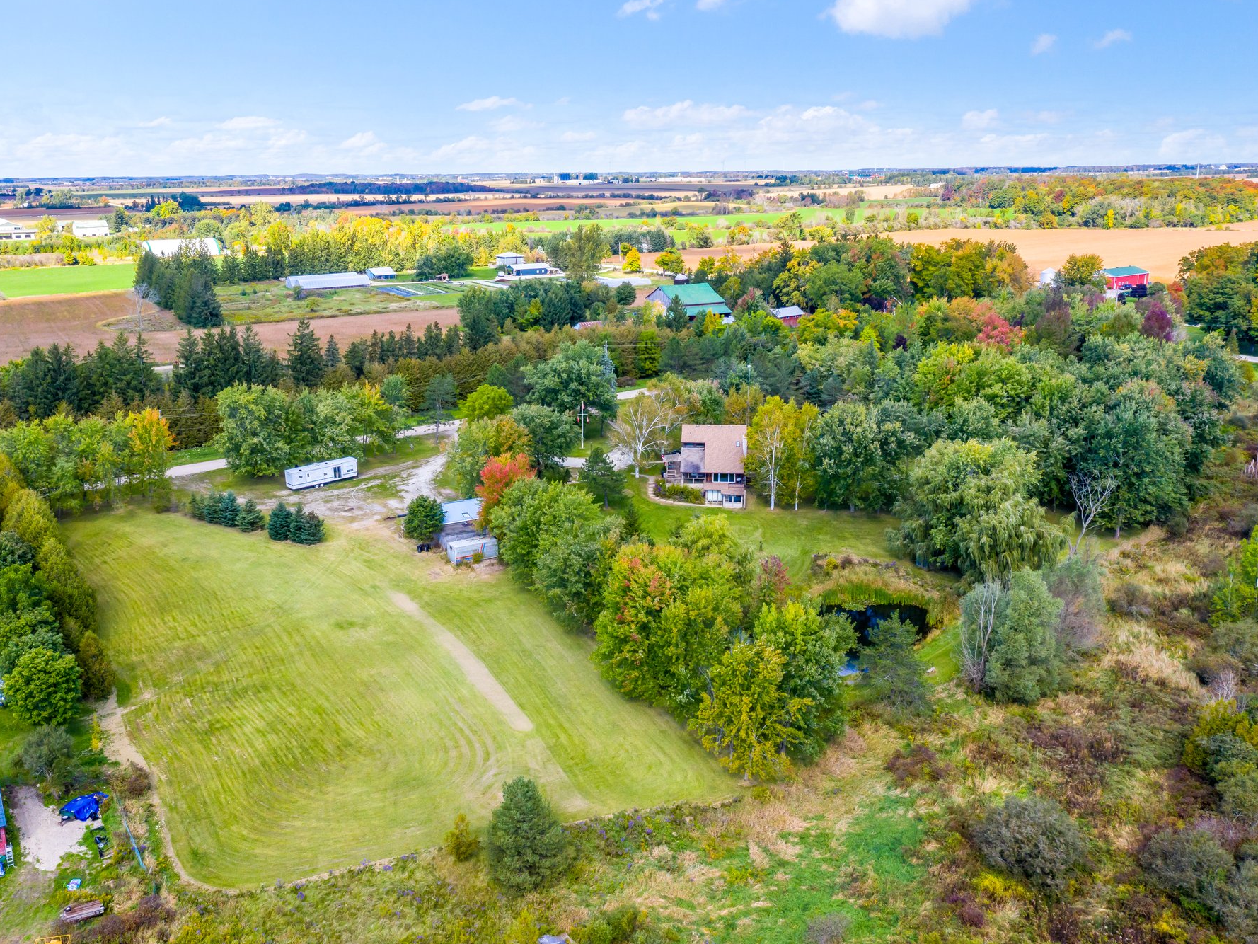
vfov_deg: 45.5
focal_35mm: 31
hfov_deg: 58.2
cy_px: 465
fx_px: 1127
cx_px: 562
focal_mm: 10.26
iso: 100
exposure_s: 1/320
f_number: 5.6
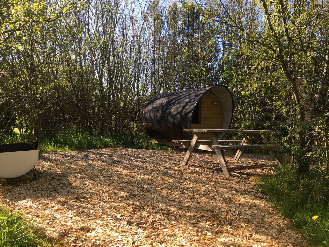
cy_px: 124
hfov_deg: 61.7
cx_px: 164
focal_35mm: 29
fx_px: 276
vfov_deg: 48.2
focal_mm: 4.15
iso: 25
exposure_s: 1/439
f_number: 2.2
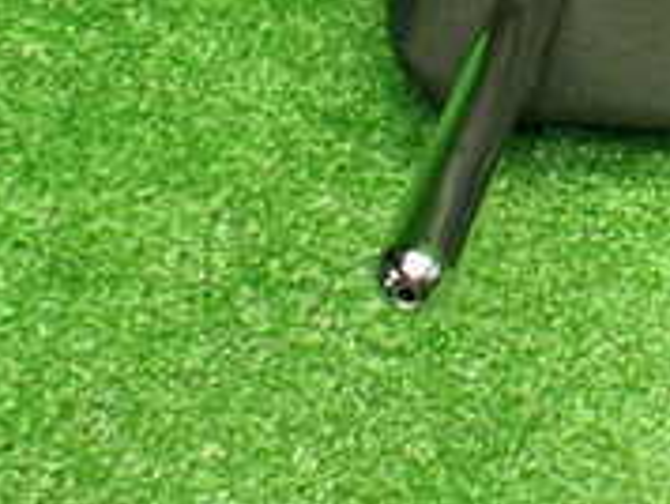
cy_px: -120
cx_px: 787
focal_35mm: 101
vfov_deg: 14.2
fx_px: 1958
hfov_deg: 18.5
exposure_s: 1/100
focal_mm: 5.4
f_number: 2.3
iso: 800
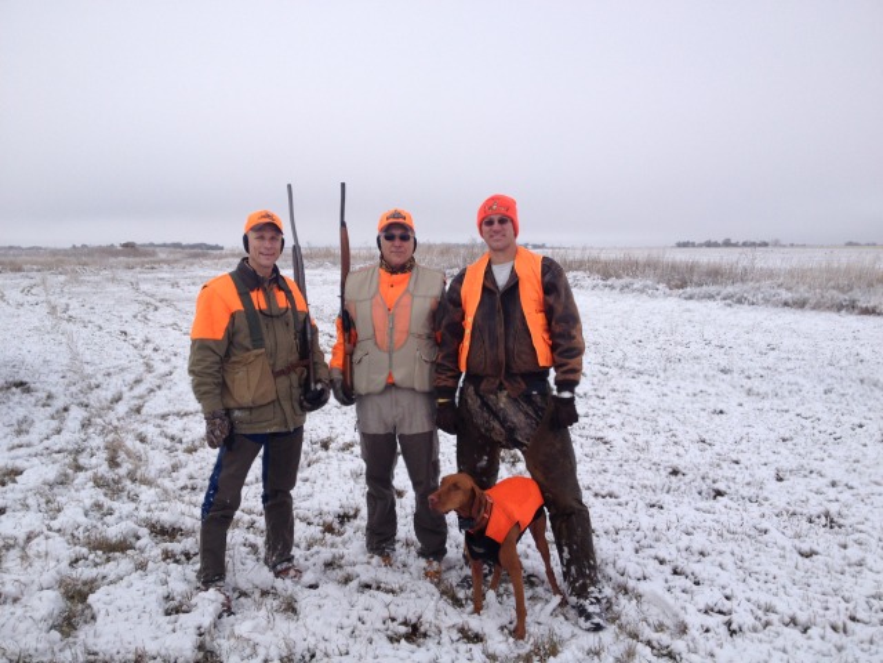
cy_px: 332
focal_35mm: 35
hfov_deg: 52.6
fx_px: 893
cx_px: 442
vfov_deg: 40.7
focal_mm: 4.28
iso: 50
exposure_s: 1/2632
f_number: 2.4
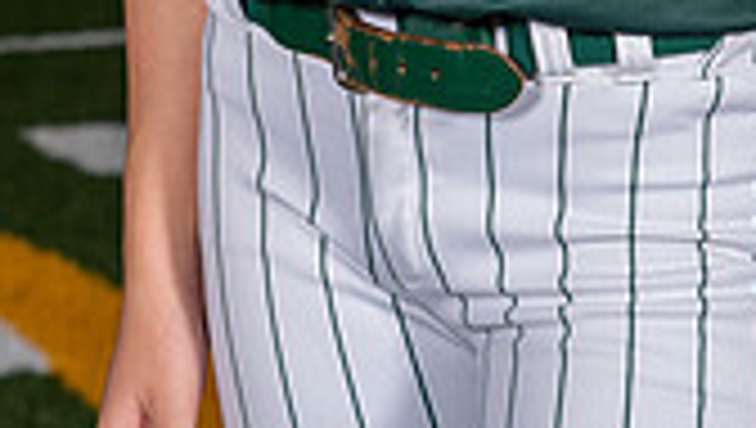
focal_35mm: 182
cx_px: 472
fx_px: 3653
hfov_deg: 11.8
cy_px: -545
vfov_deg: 6.4
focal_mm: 65
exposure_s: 1/200
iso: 200
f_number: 5.6
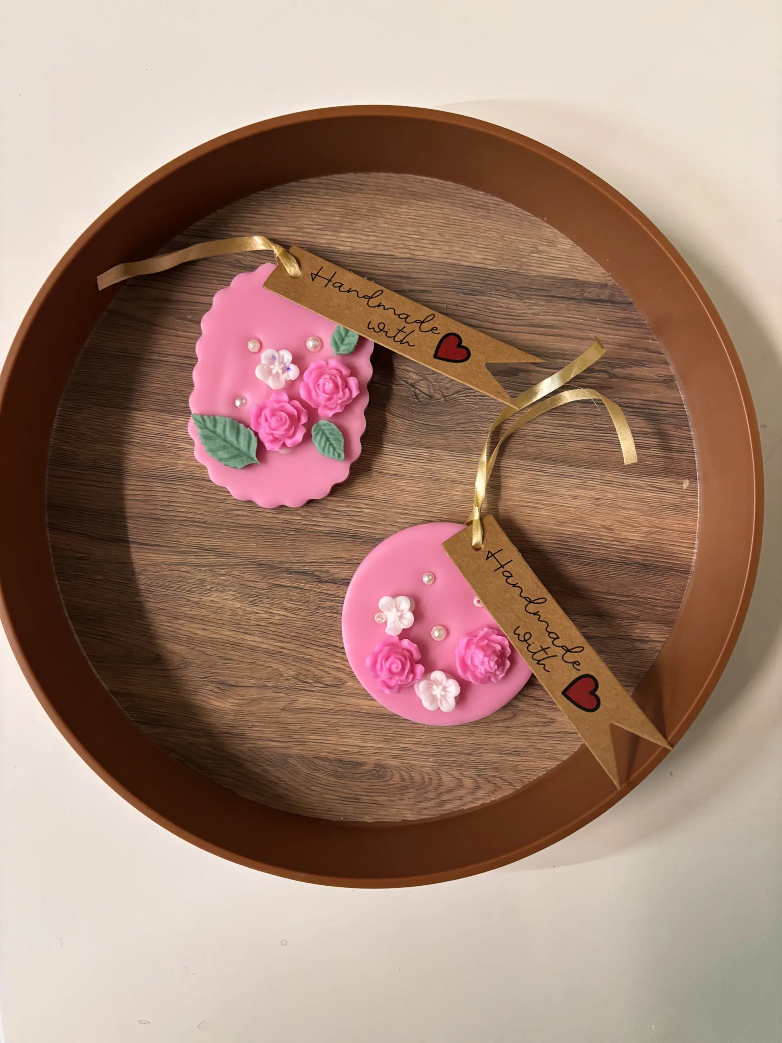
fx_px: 783
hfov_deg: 53.1
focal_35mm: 26
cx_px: 391
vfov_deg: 67.3
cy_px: 522
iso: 400
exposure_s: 1/50
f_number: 1.6
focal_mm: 5.96
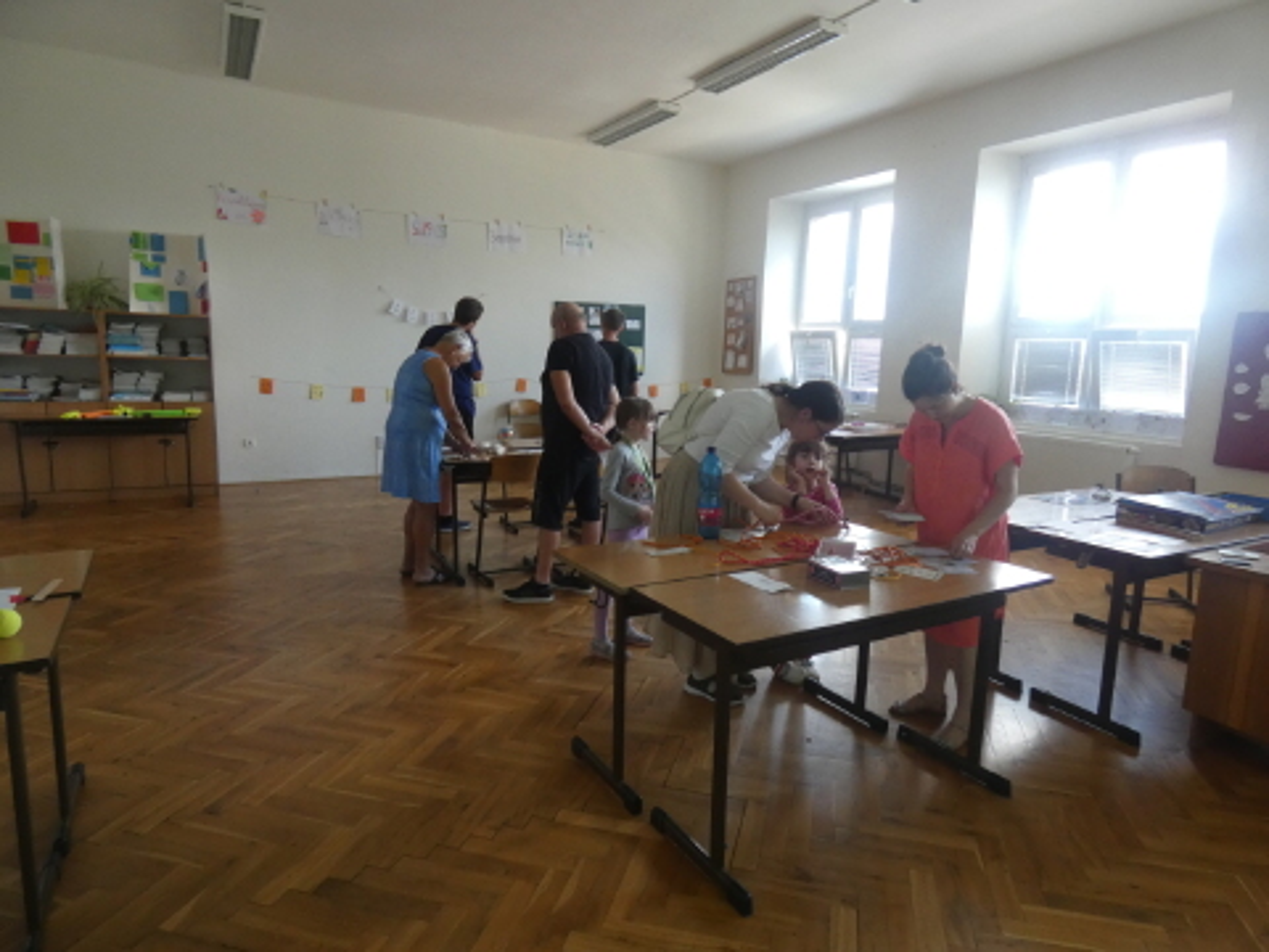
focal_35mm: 20
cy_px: 476
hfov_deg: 81.7
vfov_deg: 66.0
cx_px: 634
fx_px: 733
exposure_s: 1/60
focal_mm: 3.6
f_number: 2.8
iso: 320
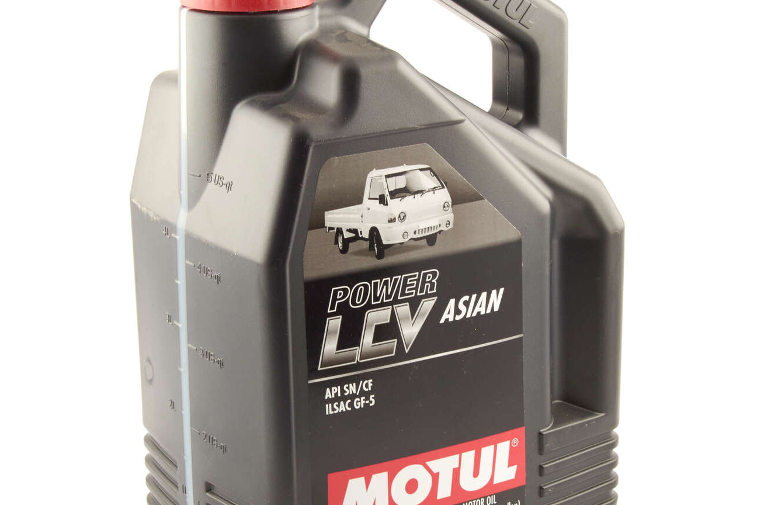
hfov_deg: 23.4
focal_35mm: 87
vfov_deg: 15.7
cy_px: 263
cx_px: 381
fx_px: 1826
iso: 100
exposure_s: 1/125
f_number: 18
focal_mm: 35
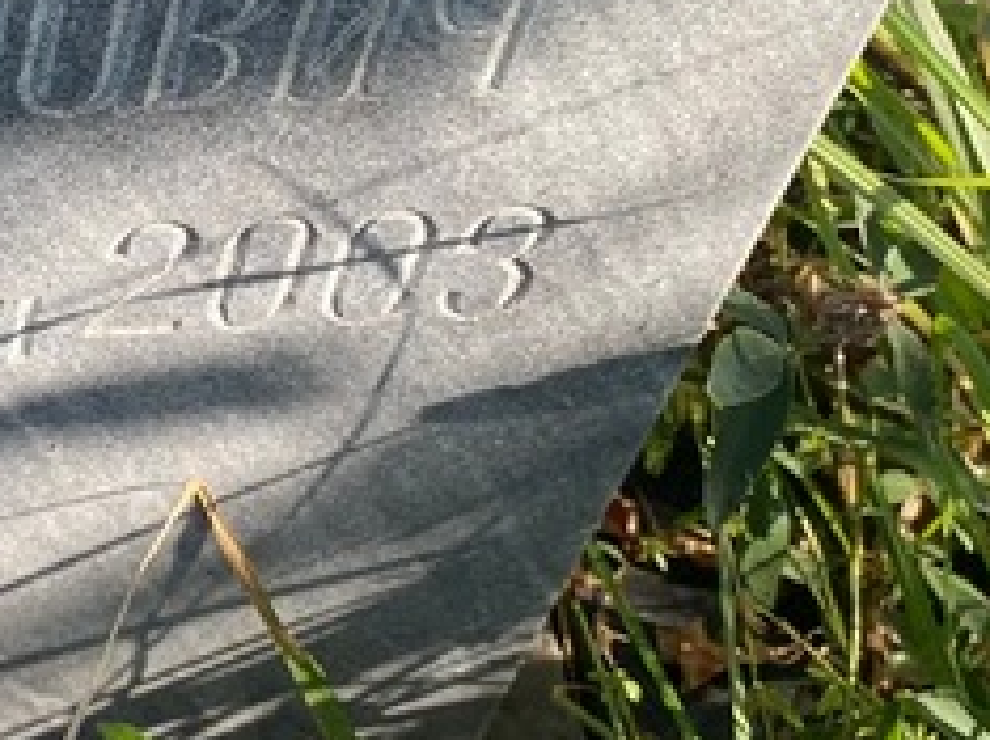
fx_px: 2543
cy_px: -80
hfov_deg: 20.6
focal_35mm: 89
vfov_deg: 16.1
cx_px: -207
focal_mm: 4.25
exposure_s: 1/477
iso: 32
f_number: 1.8
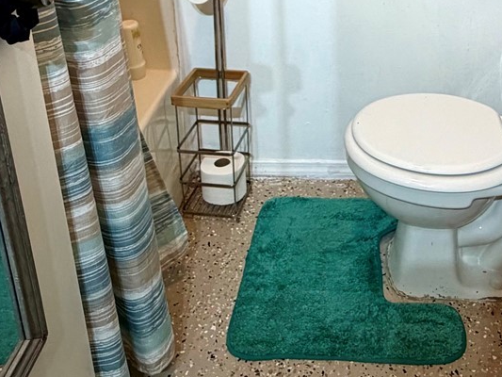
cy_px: -18
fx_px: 609
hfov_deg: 43.5
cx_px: 371
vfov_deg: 31.3
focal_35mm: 42
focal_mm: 2.22
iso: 160
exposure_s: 1/120
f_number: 2.2
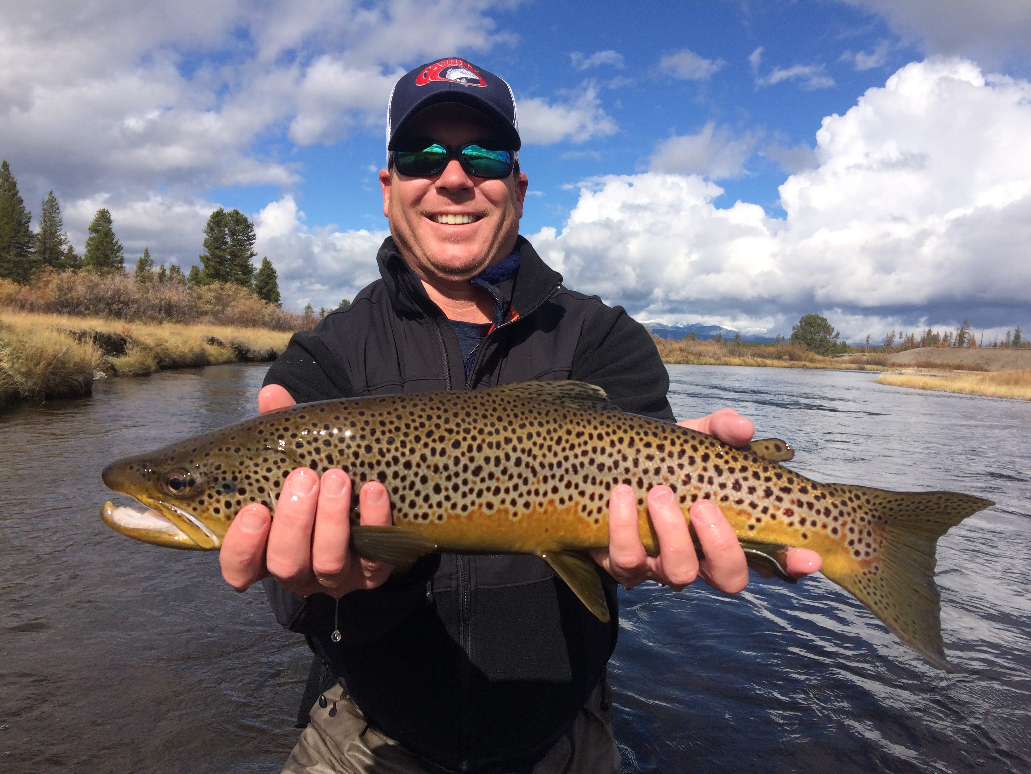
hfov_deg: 61.7
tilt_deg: -4.5
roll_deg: -0.3
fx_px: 864
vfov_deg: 48.2
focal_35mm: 29
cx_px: 516
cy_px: 387
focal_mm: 4.15
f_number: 2.2
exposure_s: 1/3165
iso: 32
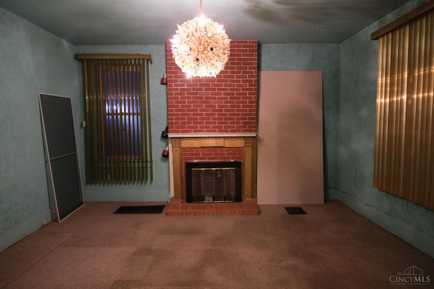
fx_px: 277
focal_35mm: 23
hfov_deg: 76.1
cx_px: 217
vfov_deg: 55.1
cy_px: 144
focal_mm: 15
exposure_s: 1/30
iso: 2500
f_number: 3.5
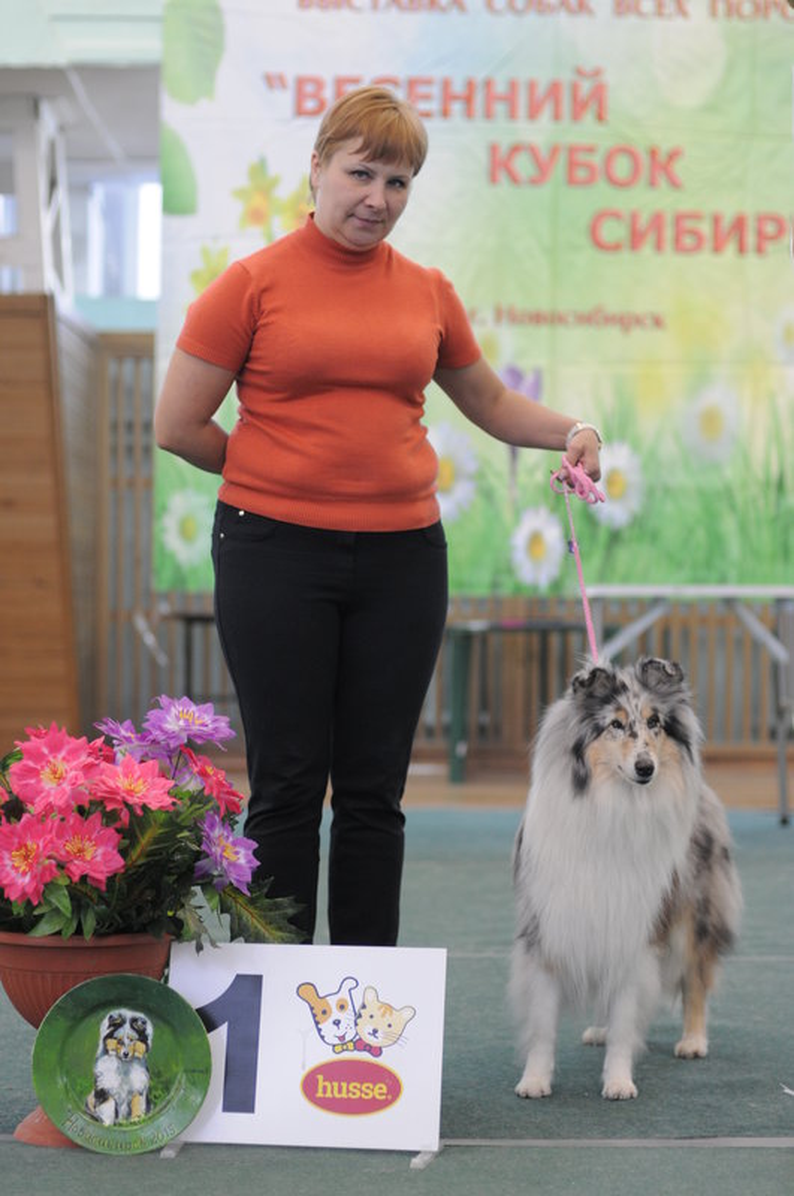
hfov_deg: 18.1
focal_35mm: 75
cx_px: 397
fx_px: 2489
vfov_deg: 27.0
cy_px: 598
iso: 640
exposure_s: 1/100
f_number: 2.2
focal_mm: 50
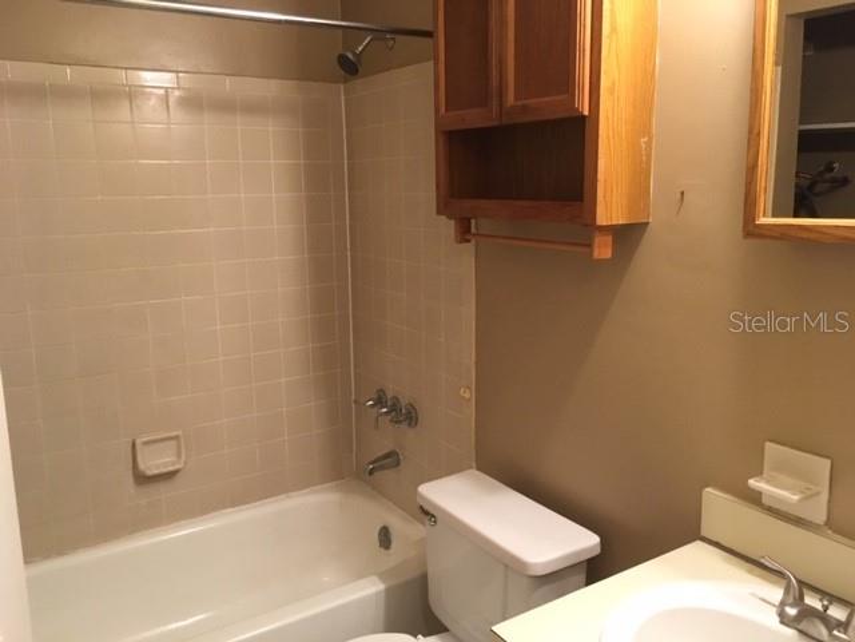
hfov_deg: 61.7
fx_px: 716
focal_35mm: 29
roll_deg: +1.3
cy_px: 321
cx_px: 428
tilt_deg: -12.0
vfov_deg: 48.2
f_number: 2.2
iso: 160
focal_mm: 4.15
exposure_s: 1/30
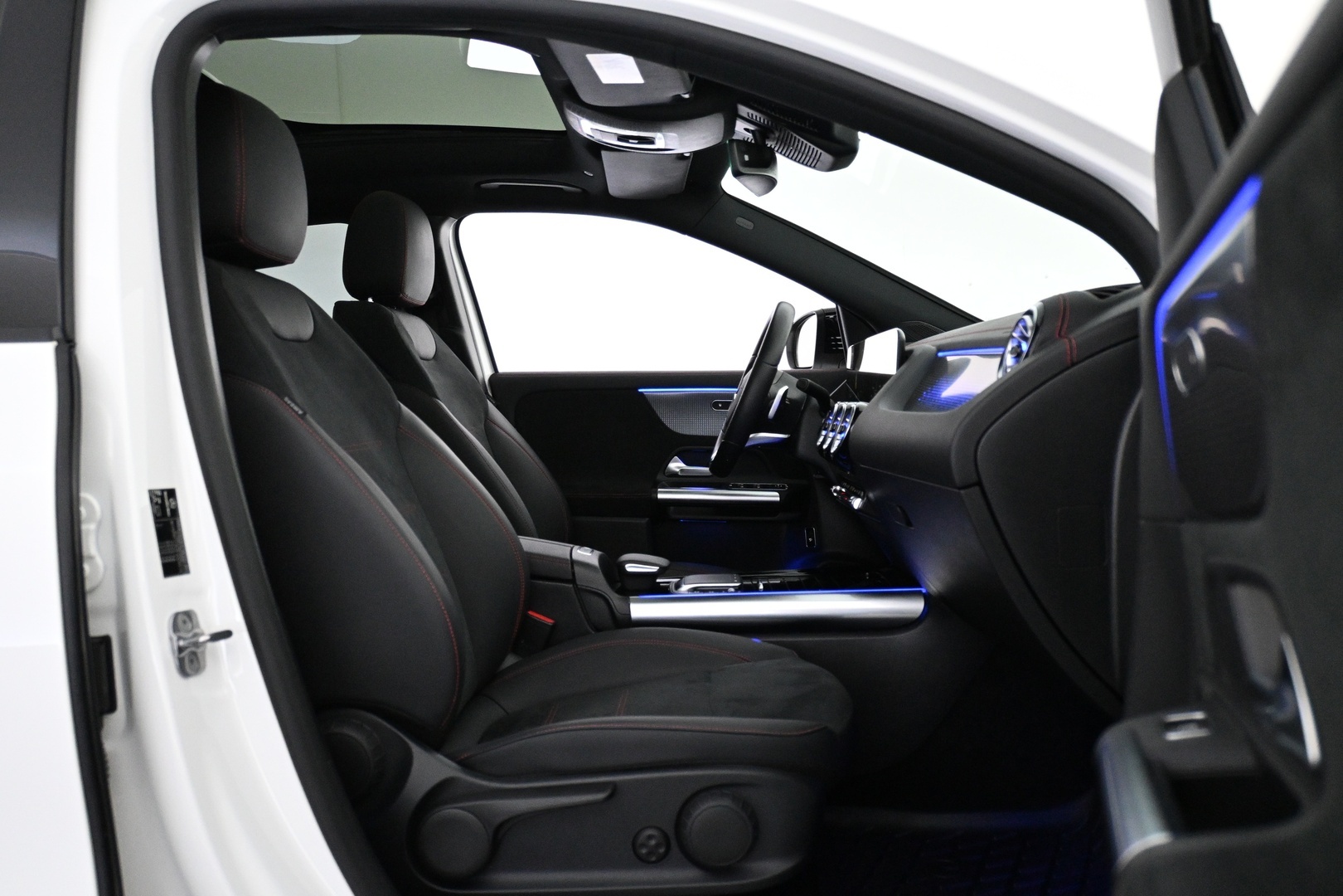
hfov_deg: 61.9
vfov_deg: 43.6
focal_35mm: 30
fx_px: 1119
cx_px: 672
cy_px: 448
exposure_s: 1/100
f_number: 3.8
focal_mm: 20
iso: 4000
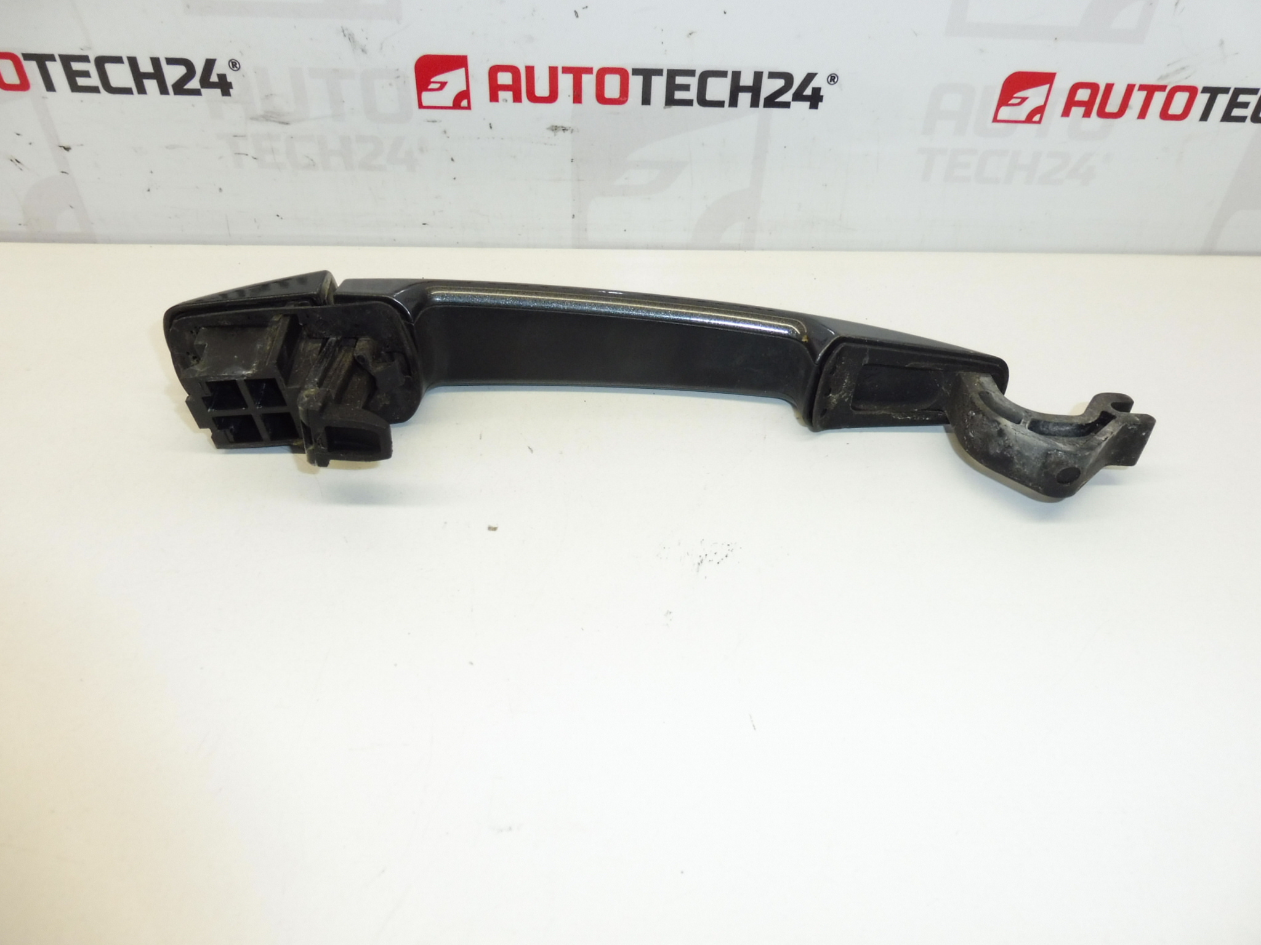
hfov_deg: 71.6
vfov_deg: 56.8
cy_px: 472
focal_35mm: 24
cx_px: 630
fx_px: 874
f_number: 4
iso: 200
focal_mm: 4.3
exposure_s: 1/100
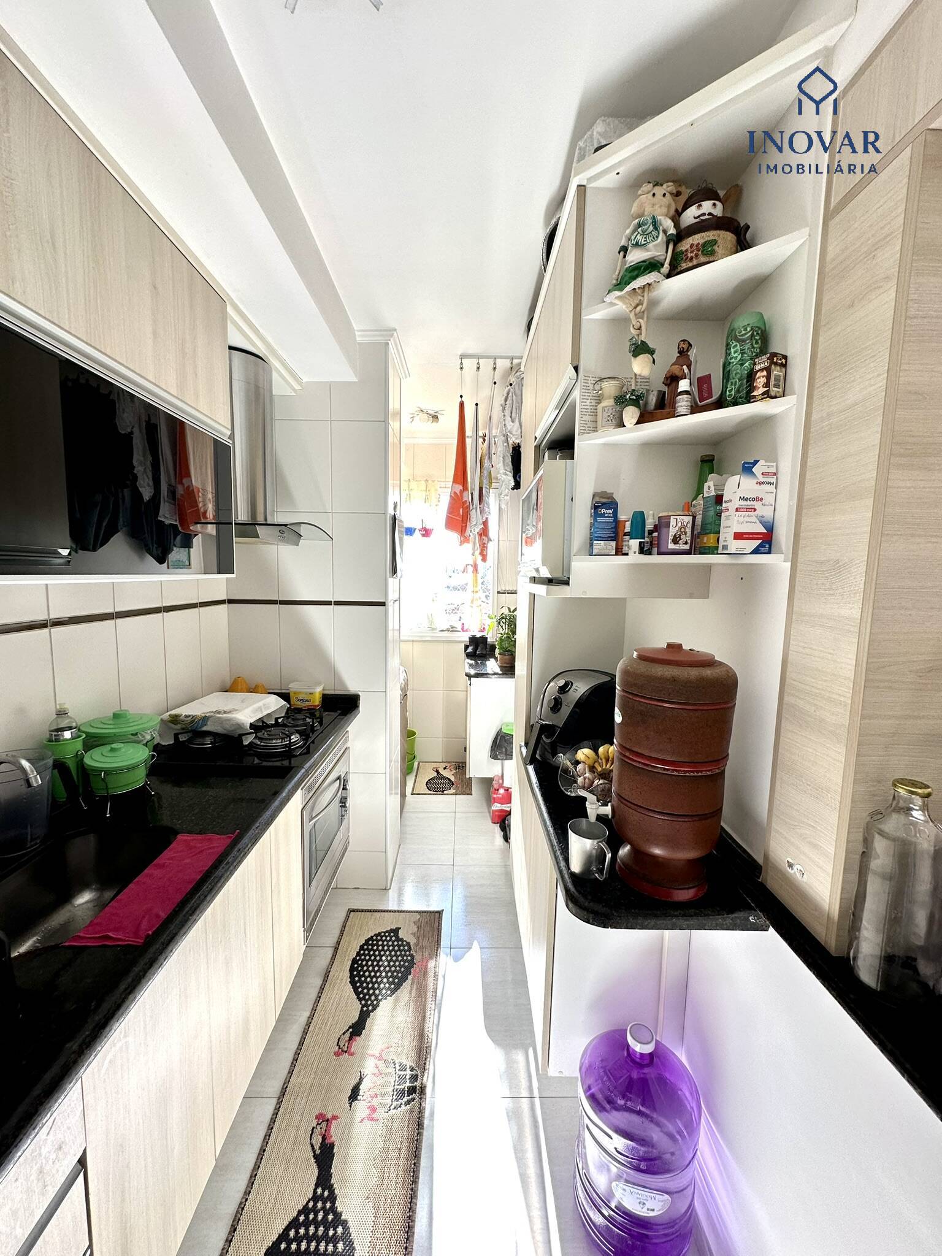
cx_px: 471
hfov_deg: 85.7
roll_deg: -1.9
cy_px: 628
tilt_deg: -6.7
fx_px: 508
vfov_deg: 102.1
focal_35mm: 14
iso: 64
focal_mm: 2.22
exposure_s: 1/99
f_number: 2.2
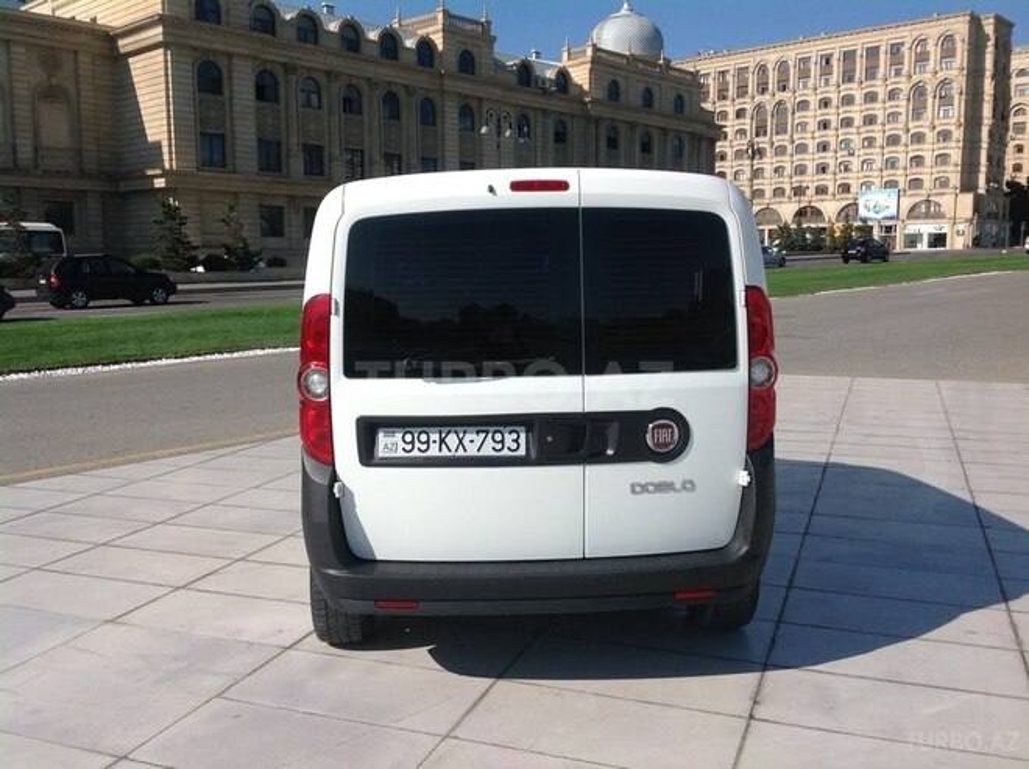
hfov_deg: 52.7
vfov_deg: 40.6
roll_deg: -0.5
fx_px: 1039
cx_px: 514
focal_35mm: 35
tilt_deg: -6.0
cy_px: 384
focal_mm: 4.28
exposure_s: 1/2747
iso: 50
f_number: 2.4
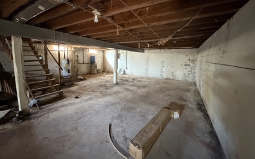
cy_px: 68
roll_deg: -0.7
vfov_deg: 74.3
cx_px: 128
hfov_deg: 101.5
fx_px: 104
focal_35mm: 15
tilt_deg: -6.3
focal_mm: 2.22
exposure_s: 1/40
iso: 1600
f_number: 2.2
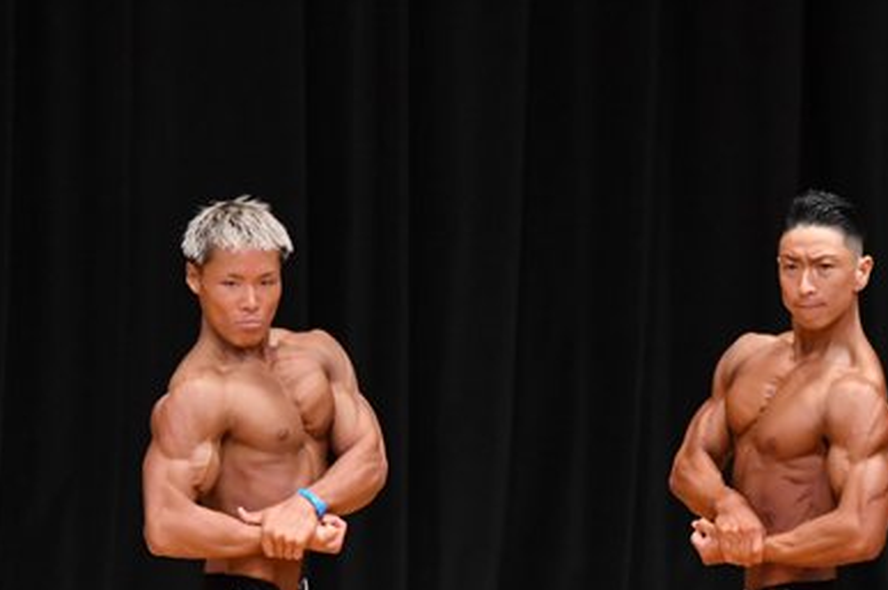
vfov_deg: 2.7
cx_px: 747
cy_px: 585
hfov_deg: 4.0
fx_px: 12589
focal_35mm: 511
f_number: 5.6
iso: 4000
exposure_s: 1/400
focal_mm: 170
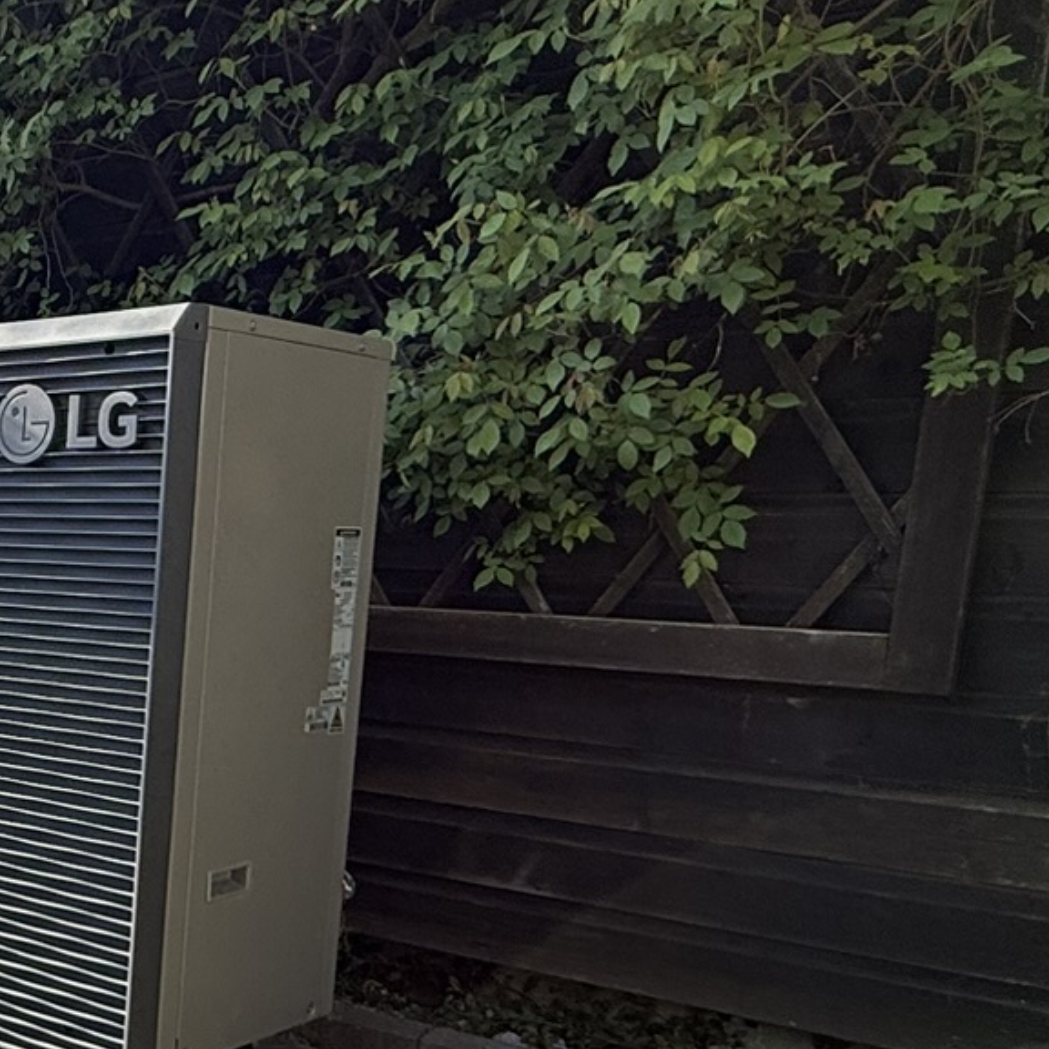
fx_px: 1509
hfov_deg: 32.4
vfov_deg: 37.4
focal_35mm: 44
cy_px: 792
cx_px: -178
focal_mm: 2.22
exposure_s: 1/344
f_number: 2.2
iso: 50
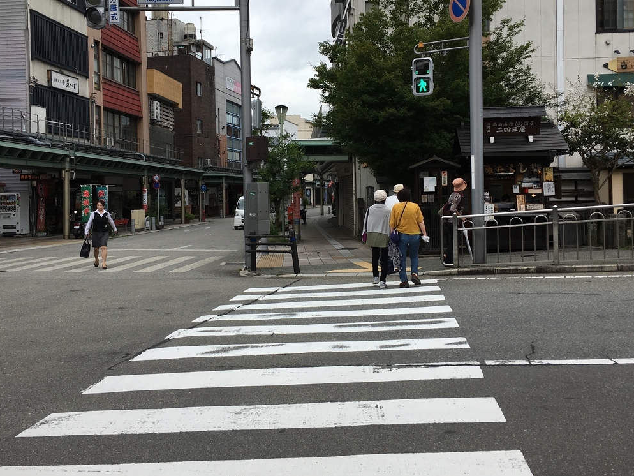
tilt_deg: +1.5
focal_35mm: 35
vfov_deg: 40.5
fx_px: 641
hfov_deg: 52.6
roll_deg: +0.4
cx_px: 307
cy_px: 190
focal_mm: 4.15
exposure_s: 1/962
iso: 25
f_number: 2.2
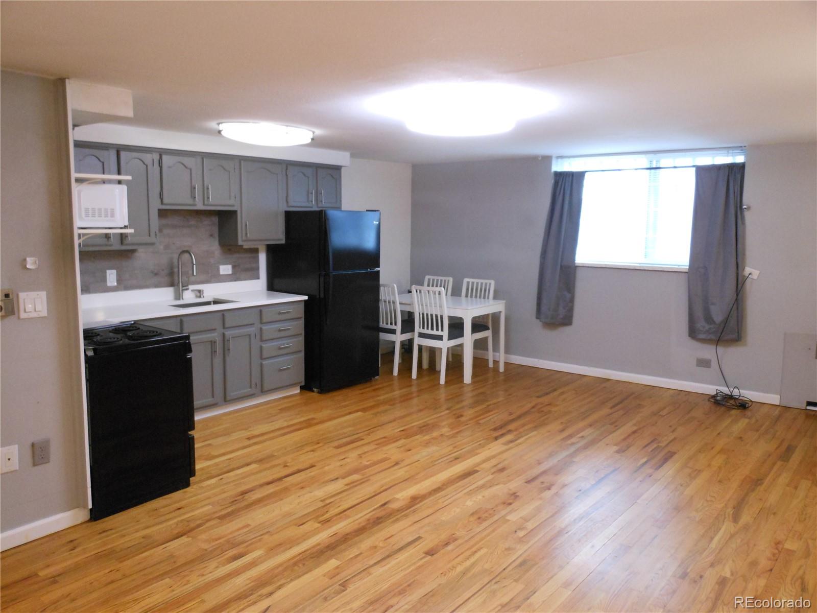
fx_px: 661
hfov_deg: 63.4
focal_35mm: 28
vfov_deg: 49.7
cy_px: 306
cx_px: 408
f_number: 3.7
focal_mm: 5
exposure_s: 1/25
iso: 400
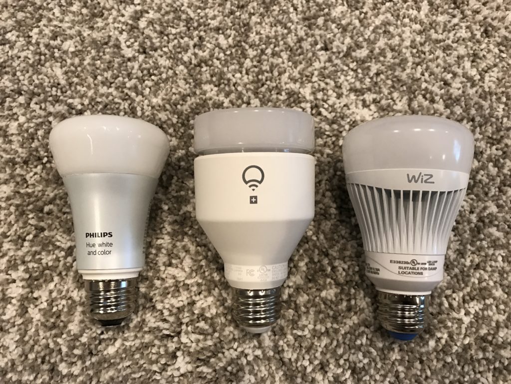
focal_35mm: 28
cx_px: 256
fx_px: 413
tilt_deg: -71.7
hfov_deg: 63.4
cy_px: 192
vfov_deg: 49.7
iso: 50
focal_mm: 3.99
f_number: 1.8
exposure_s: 1/15
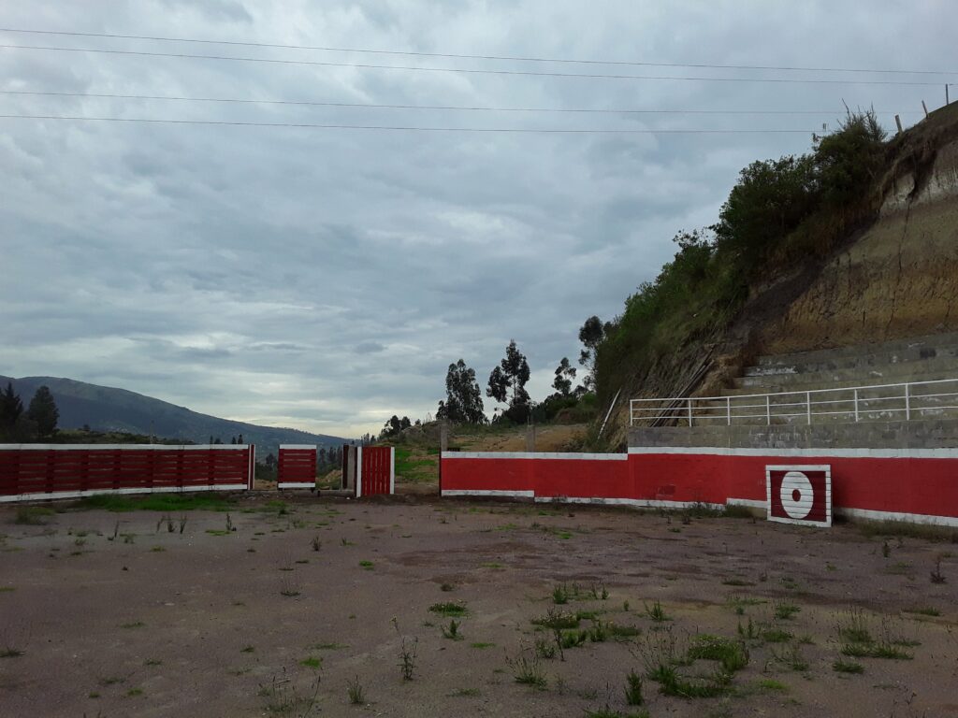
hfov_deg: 58.4
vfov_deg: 45.4
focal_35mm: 31
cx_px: 479
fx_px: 858
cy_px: 359
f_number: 2.2
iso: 40
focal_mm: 3.3
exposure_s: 1/1092
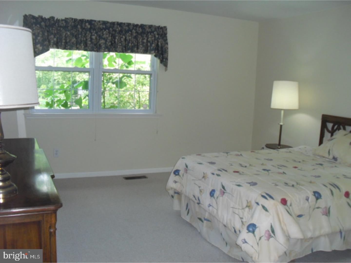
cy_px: 132
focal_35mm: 36
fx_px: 365
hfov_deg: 51.4
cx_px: 176
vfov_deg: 39.7
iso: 200
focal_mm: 6.3
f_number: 3.1
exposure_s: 1/100
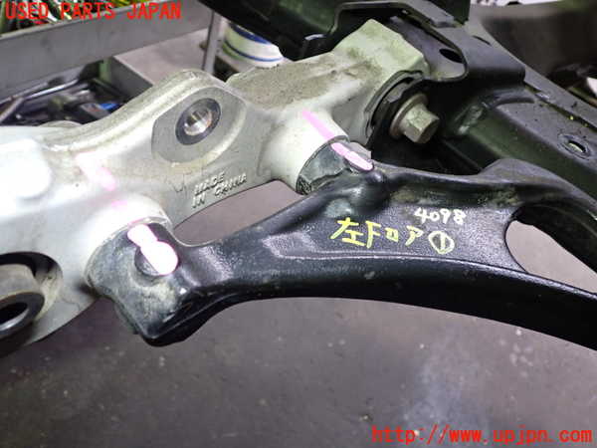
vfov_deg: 46.8
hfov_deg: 60.0
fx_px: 517
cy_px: 224
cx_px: 298
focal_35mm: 30
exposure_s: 1/30
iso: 320
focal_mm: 5.4
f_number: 2.3
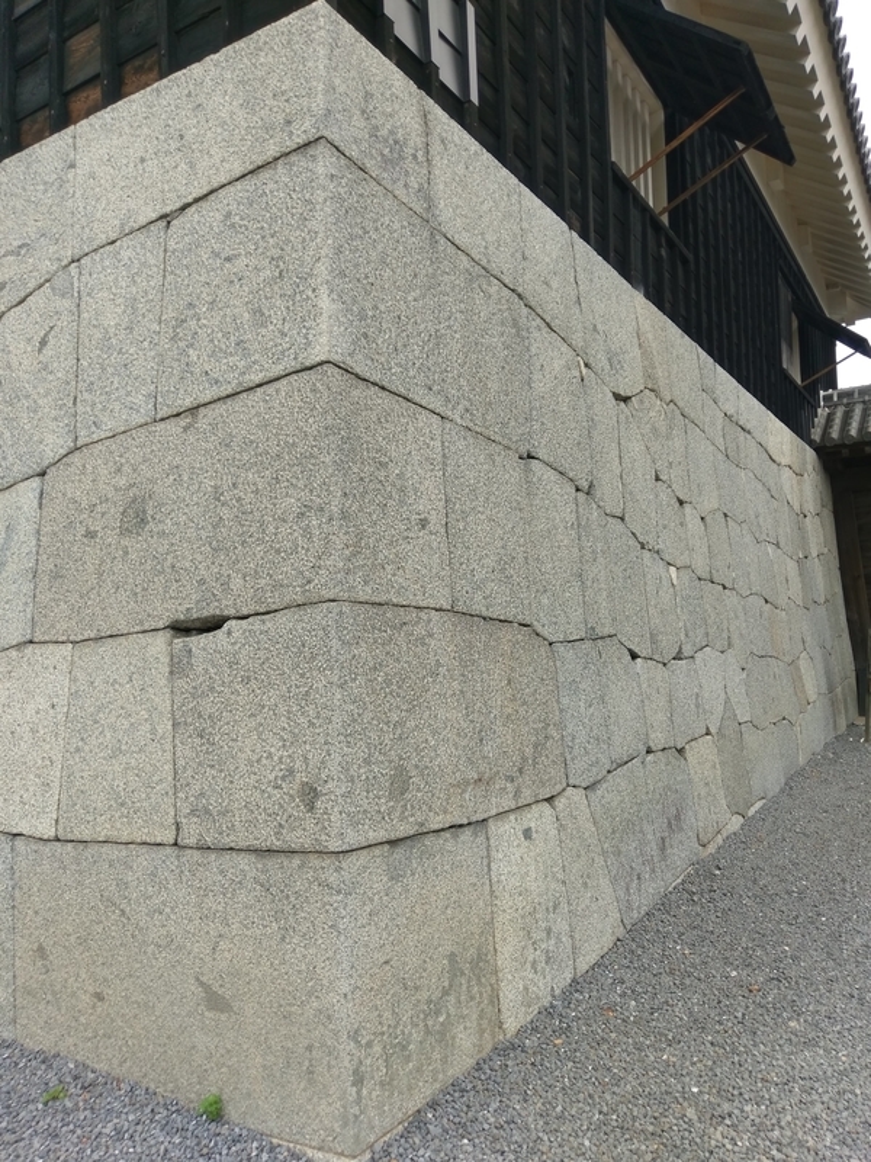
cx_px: 436
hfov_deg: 53.1
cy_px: 581
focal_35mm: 26
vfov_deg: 67.3
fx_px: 872
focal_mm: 4.58
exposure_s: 1/1143
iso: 100
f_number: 1.8
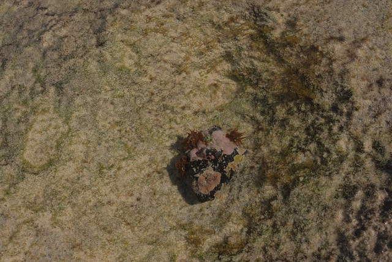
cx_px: 196
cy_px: 131
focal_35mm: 41
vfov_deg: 32.6
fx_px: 447
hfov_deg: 47.4
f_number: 9
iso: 200
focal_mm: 27
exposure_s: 1/420
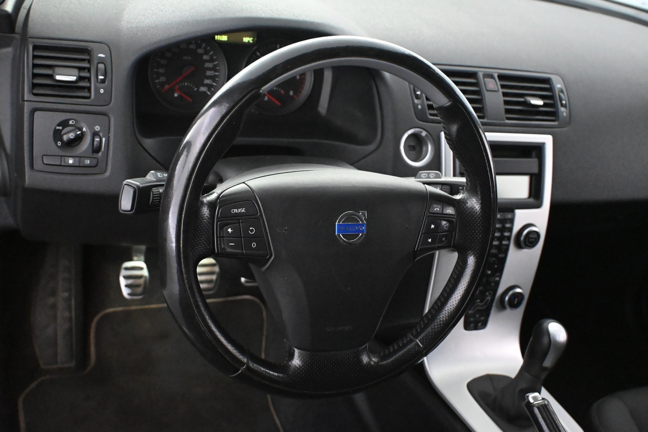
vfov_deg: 29.9
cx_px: 324
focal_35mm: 45
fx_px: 810
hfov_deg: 43.6
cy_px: 216
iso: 9000
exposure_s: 1/60
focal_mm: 30
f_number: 4.8
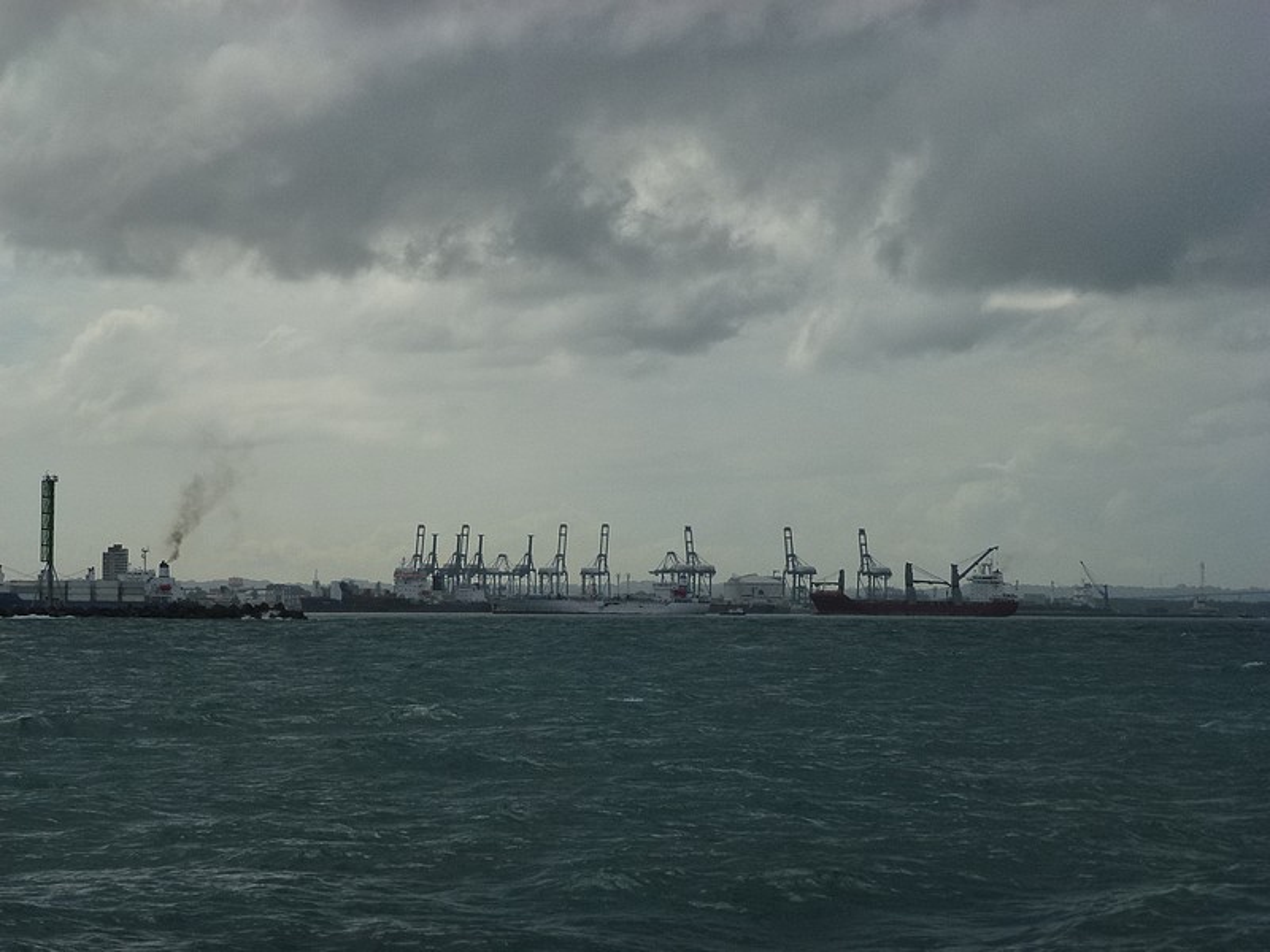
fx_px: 4146
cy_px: 476
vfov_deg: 13.1
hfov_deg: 17.4
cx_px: 635
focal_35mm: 113
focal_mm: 20.2
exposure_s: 1/2000
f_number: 5.1
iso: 160
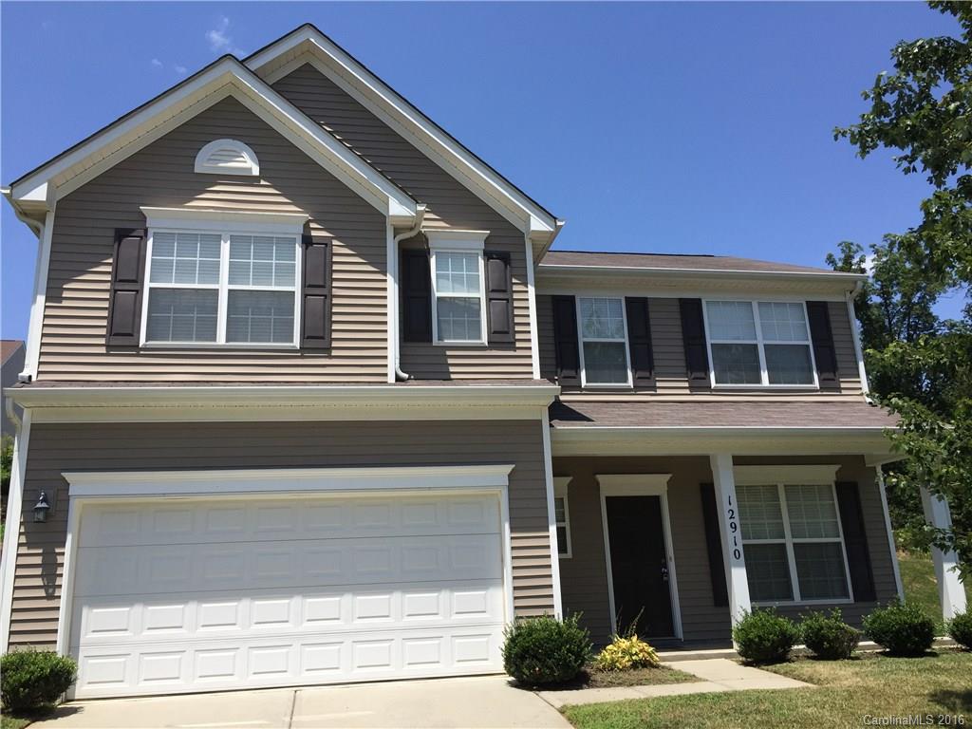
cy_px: 364
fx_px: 814
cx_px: 486
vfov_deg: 48.2
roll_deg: +0.9
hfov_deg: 61.7
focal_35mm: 29
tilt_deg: +15.2
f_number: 2.2
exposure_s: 1/2475
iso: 32
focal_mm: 4.15
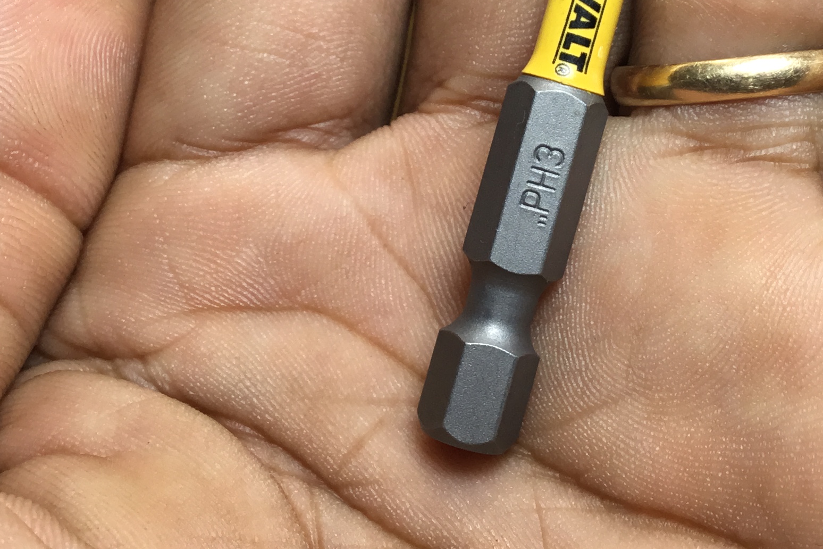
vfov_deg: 19.8
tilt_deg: -54.4
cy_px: 100
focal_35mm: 68
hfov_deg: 29.5
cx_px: 510
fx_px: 1554
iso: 25
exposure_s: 1/221
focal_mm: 3.3
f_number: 2.4
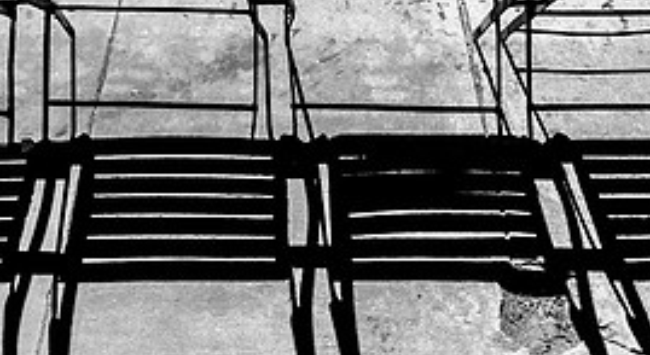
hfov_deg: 36.2
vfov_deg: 20.0
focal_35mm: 58
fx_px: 993
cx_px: 287
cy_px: 60
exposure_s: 1/50
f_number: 22
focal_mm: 24
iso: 400
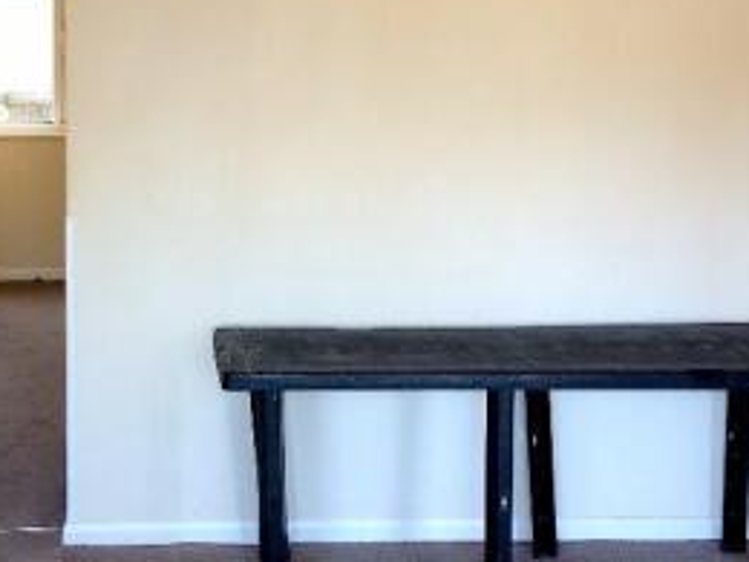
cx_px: 226
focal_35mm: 65
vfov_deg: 22.3
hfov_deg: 29.5
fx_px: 1406
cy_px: 131
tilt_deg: -5.6
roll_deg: +0.7
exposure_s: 1/50
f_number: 2.2
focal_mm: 4.15
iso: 40
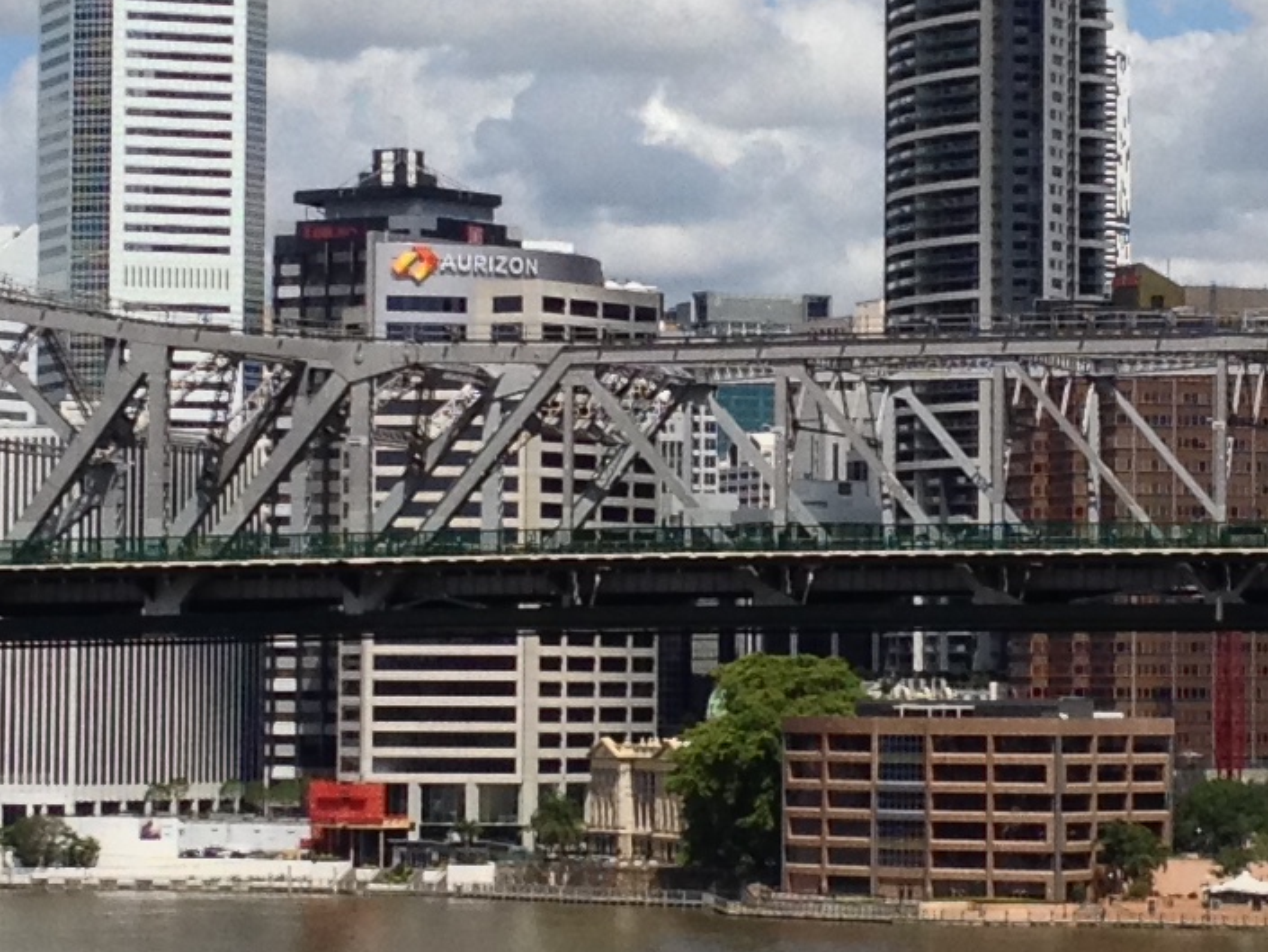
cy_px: 338
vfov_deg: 9.2
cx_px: 849
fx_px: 5935
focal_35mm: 162
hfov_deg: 12.2
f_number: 2.4
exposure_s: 1/2632
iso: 50
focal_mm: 4.28
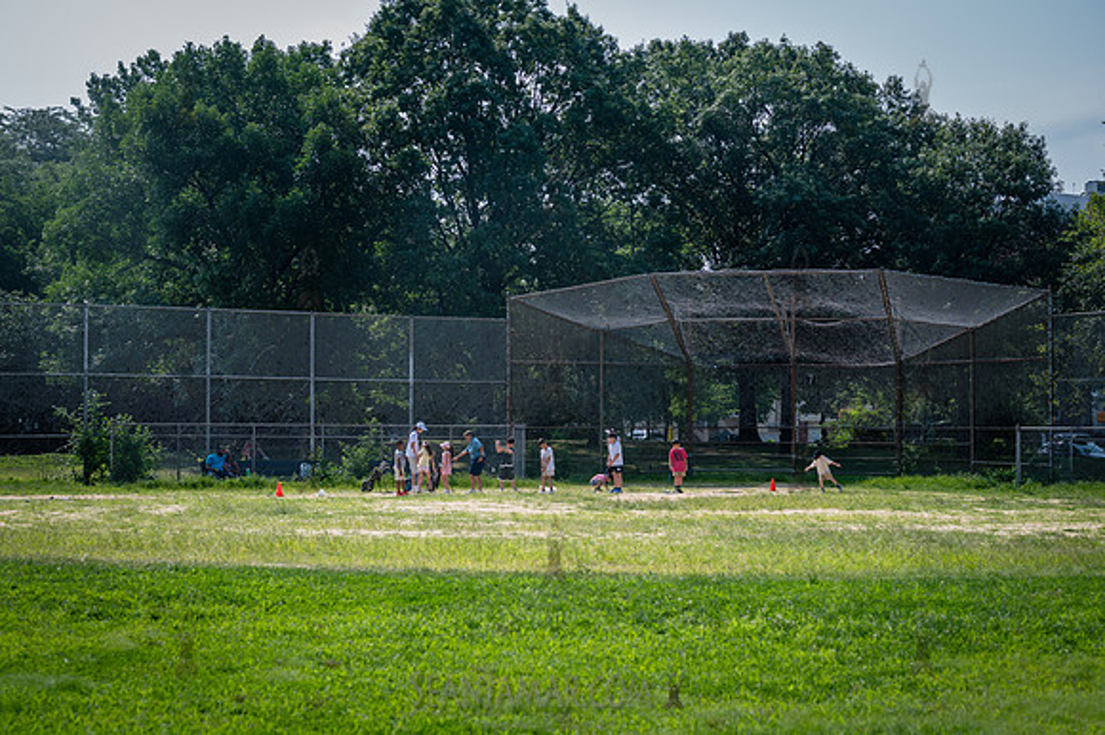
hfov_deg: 30.8
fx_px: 2008
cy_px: 368
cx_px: 552
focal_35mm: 65
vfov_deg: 20.8
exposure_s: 1/1600
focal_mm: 65
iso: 400
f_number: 4.5
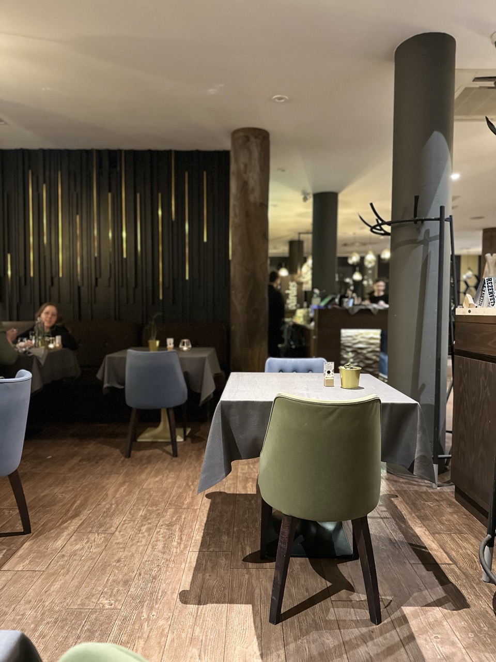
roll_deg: -0.5
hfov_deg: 56.8
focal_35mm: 24
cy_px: 331
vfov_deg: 71.6
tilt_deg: -2.9
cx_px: 248
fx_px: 459
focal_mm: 6.86
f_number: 1.78
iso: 1000
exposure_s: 1/25
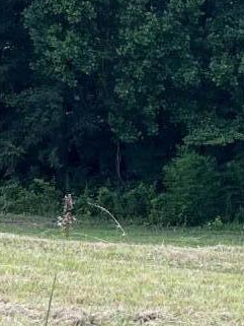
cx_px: 431
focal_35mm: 162
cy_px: 180
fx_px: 1522
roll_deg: -1.8
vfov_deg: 12.2
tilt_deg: -5.3
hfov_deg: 8.8
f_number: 1.6
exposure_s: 1/586
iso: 50
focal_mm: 5.1
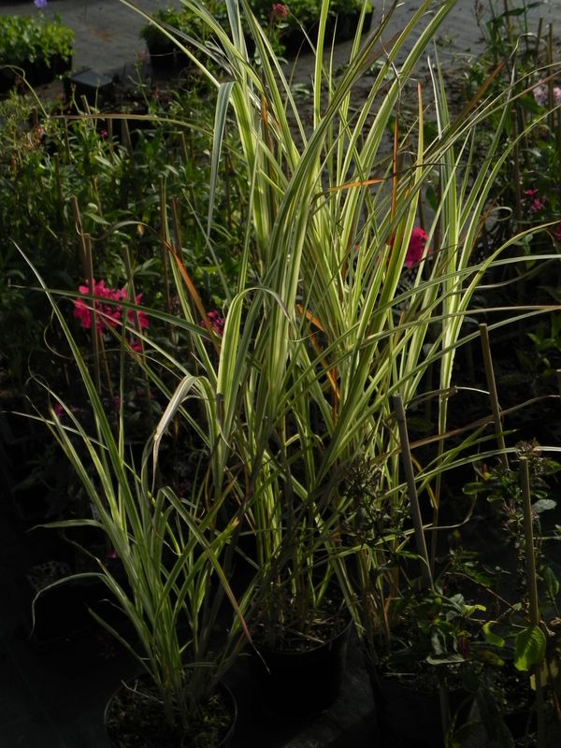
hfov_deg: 25.2
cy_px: 374
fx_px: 1253
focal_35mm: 58
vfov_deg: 33.2
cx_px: 280
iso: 160
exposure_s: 1/2000
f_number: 4
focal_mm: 10.3
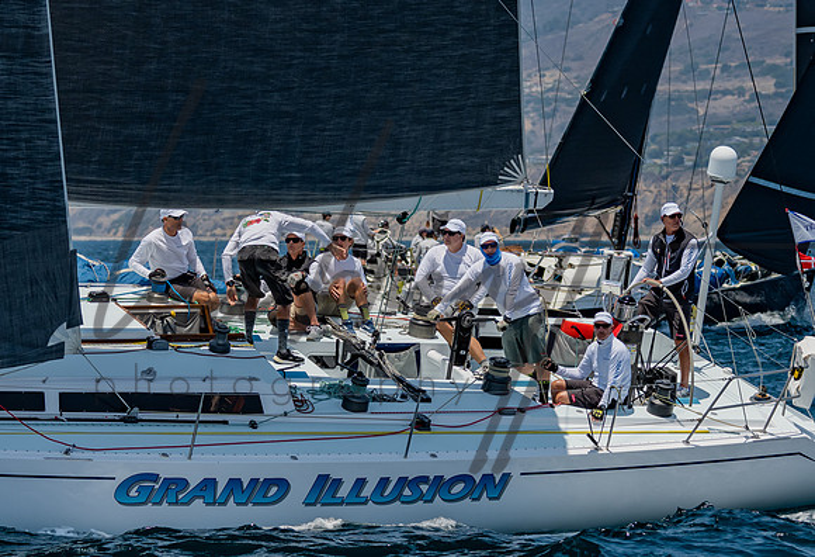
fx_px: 6701
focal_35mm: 294
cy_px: 137
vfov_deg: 4.8
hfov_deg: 7.0
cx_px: 504
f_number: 5.6
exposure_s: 1/2000
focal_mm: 155
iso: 320
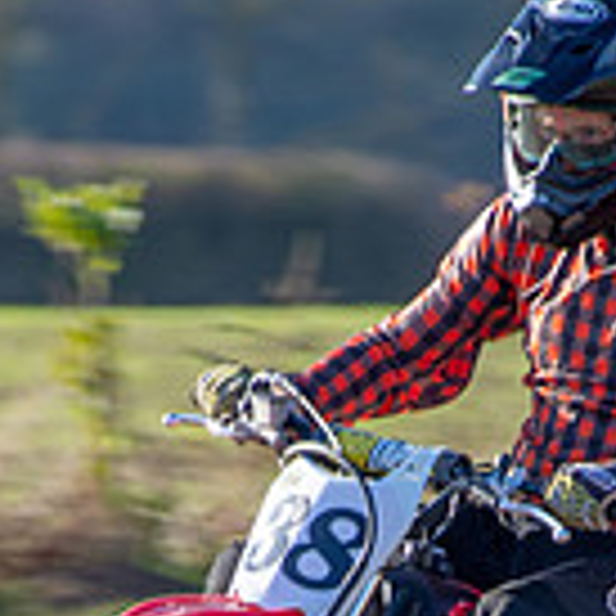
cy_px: 657
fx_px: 37508
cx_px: 418
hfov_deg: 0.9
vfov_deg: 0.9
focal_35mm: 1863
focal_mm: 300
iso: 200
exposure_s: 1/250
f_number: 8
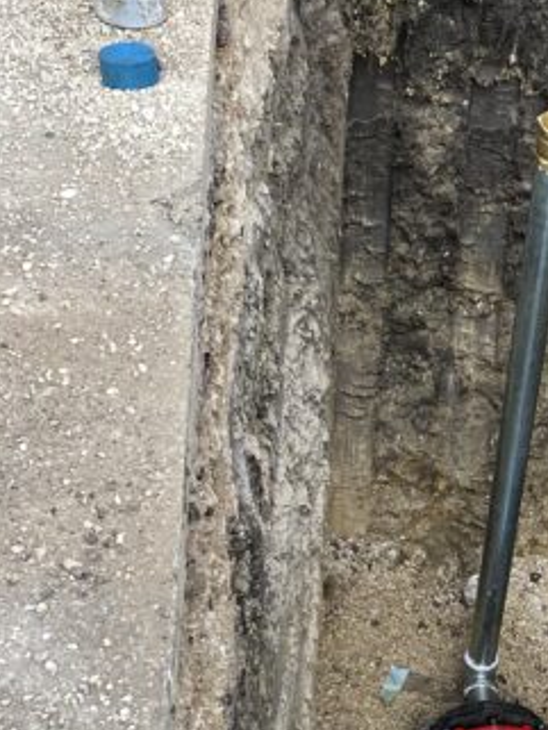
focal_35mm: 83
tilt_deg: -46.7
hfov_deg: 16.8
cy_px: 675
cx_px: 719
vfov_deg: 22.9
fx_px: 1751
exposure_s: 1/1808
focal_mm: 4.25
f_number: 1.8
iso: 32
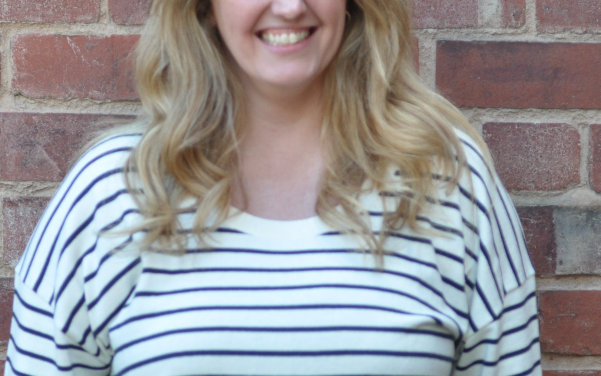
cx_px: 231
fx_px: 2916
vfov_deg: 7.4
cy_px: 216
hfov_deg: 11.8
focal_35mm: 178
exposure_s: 1/500
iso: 360
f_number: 2.8
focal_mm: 50
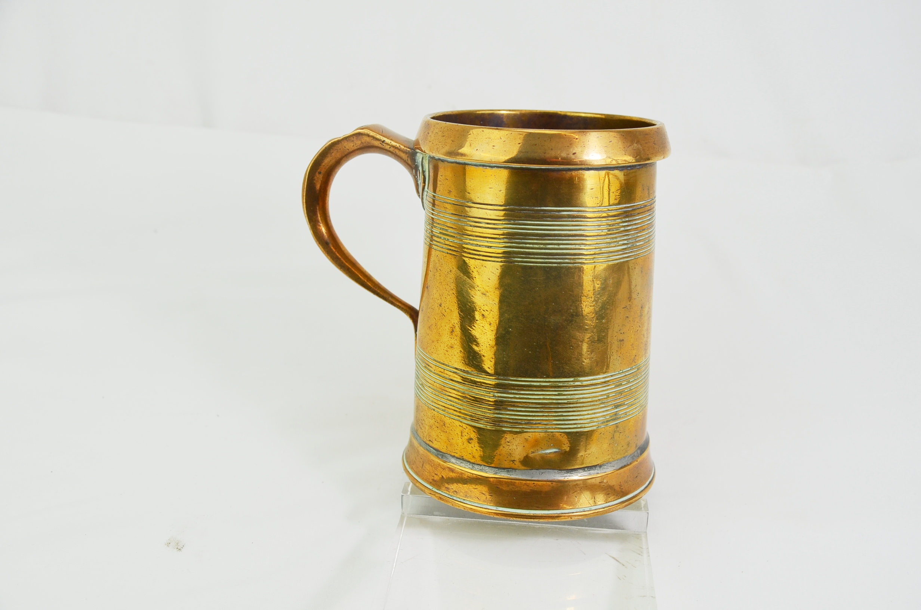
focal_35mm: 42
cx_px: 460
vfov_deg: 31.8
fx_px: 1072
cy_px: 305
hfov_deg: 46.5
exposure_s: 1/160
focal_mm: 28
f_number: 6.3
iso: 200
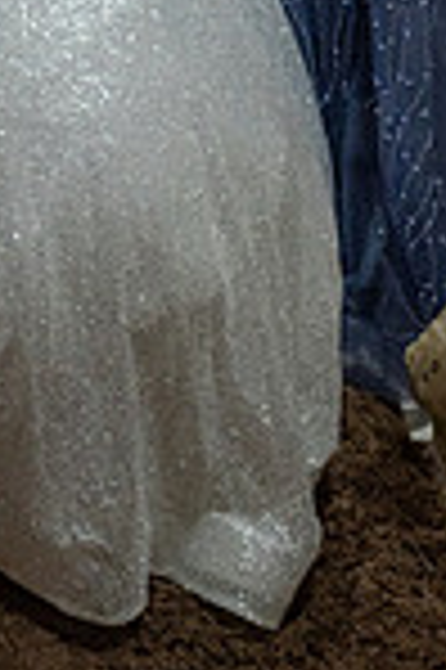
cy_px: -274
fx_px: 1974
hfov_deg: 12.6
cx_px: -77
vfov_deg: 17.7
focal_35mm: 106
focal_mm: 35
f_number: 3.5
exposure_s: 1/125
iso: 1600
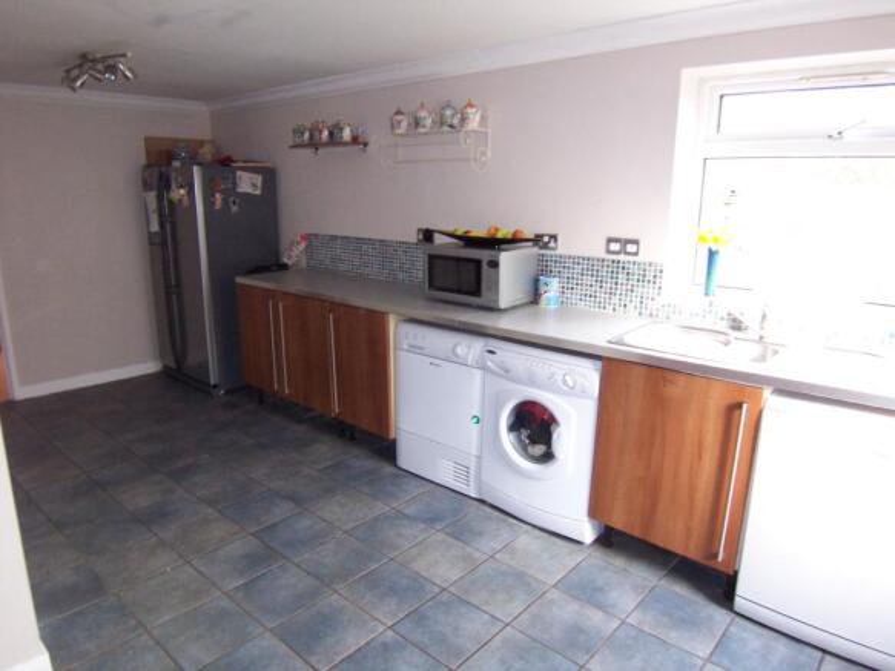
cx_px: 448
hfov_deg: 73.9
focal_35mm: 23
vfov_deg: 58.9
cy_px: 336
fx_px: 595
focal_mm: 3.8
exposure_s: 1/30
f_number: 2.8
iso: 200
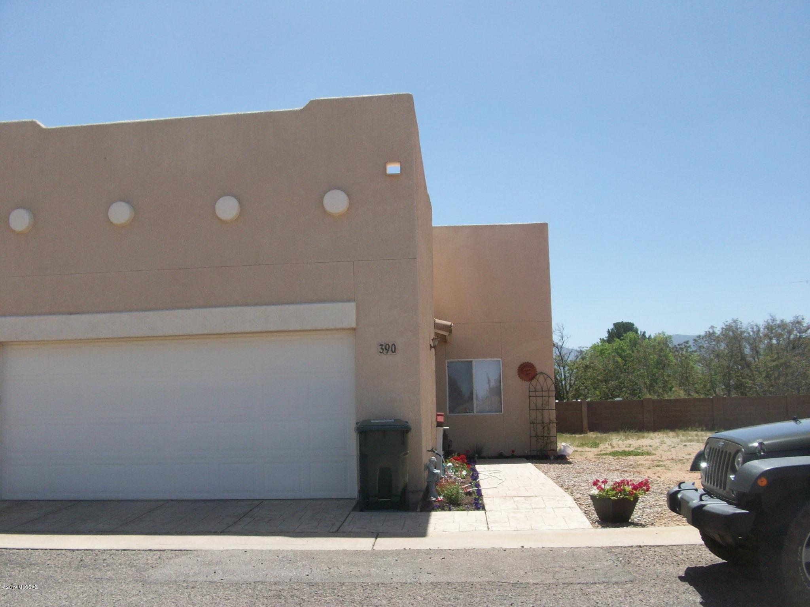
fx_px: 796
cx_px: 405
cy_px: 304
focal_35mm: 34
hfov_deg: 54.0
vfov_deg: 41.8
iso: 64
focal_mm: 5.7
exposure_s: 1/316
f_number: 5.5
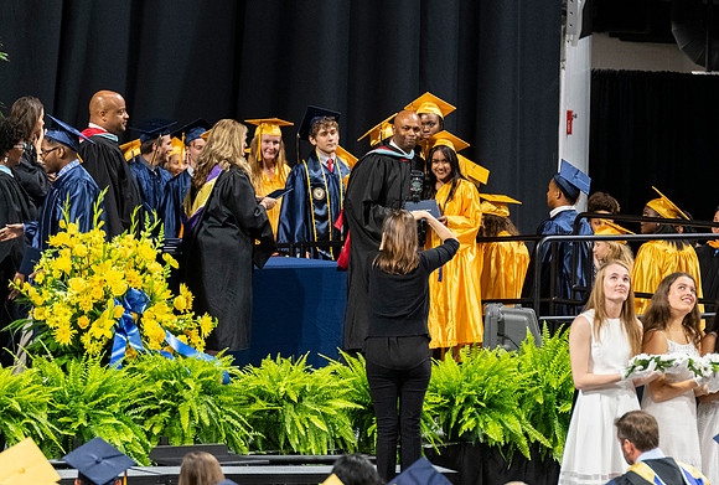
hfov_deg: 6.1
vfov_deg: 4.1
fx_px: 6761
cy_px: 246
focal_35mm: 337
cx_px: 450
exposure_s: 1/200
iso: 2000
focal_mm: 190
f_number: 4
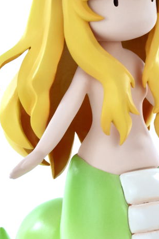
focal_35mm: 413
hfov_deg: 3.3
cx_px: 107
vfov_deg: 5.0
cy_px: 135
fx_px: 2736
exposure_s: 1/90
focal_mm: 105
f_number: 16
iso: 800
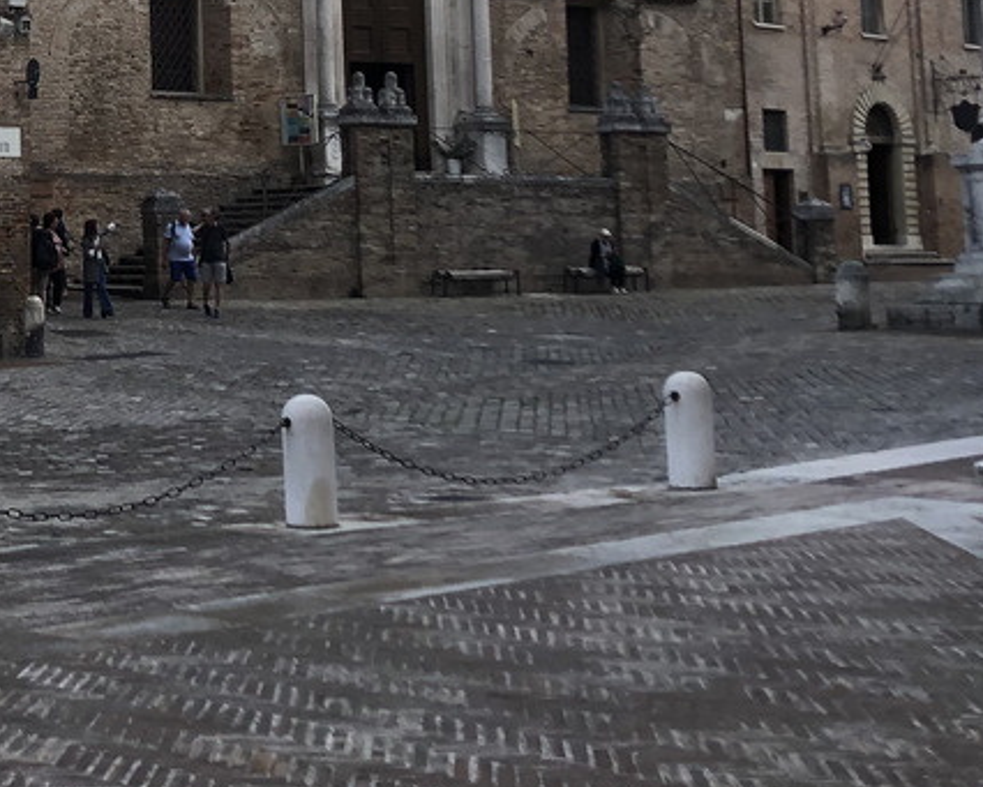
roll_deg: +1.4
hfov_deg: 23.4
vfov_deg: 19.3
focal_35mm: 77
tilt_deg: +7.7
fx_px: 2241
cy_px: -25
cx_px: -76
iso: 50
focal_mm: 4
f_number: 1.8
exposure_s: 1/120
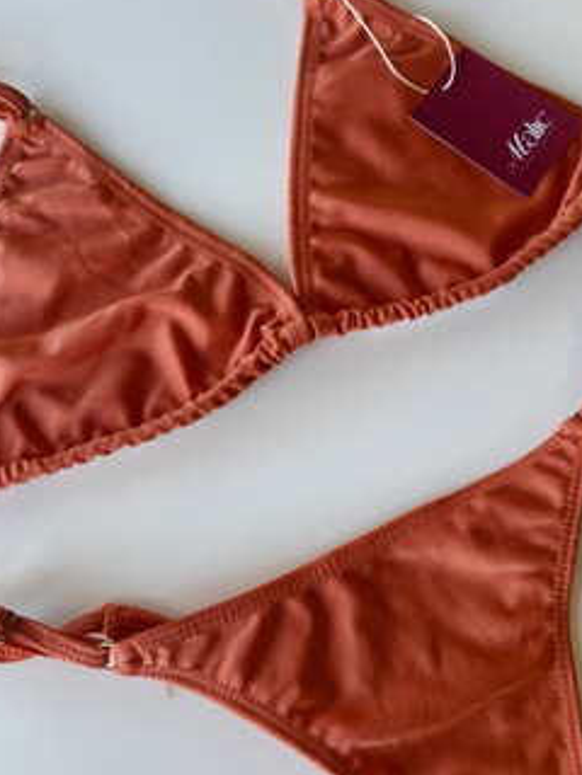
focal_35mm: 40
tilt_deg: -78.7
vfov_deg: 46.7
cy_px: 435
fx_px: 897
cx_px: 315
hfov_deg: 35.9
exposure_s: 1/121
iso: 50
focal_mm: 6.76
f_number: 1.78
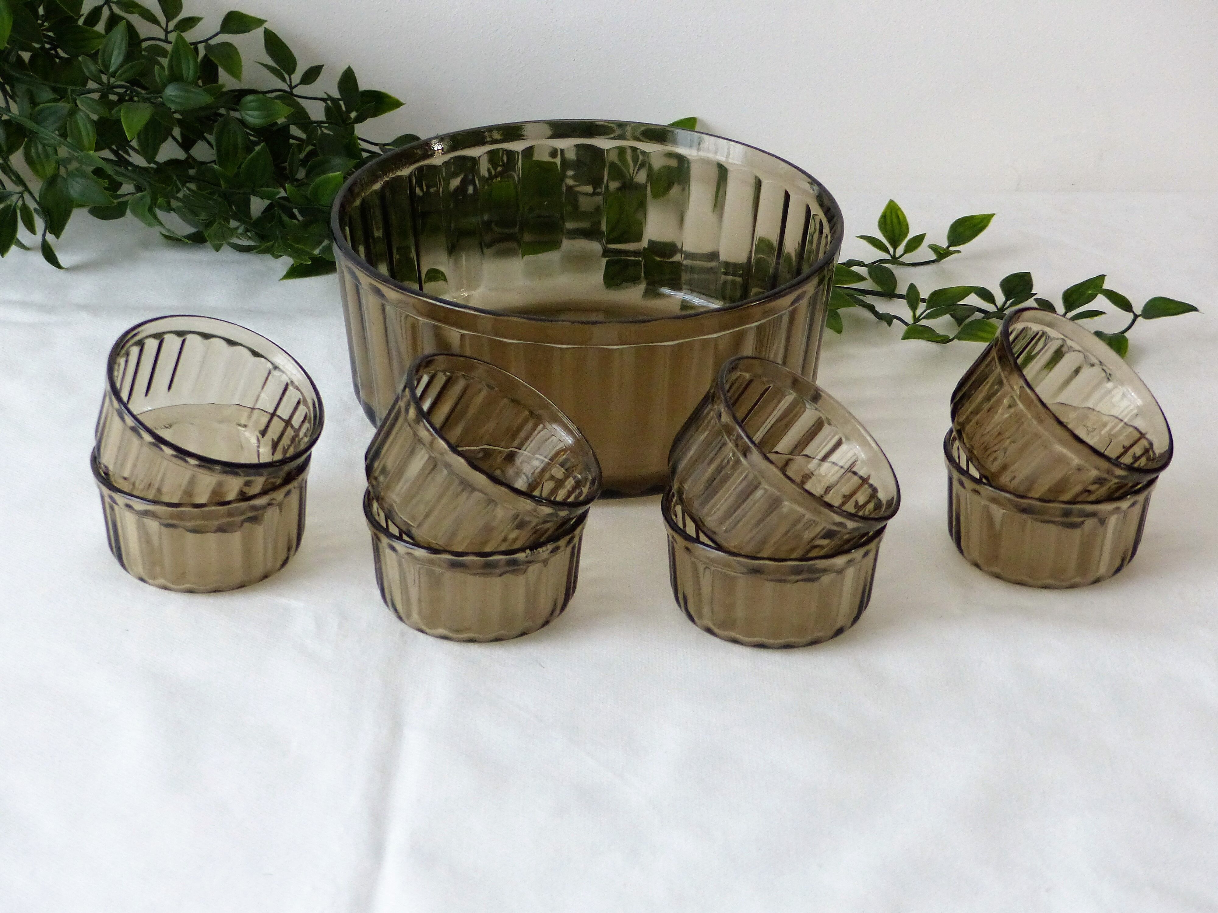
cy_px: 456
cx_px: 609
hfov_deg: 26.7
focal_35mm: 73
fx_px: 2569
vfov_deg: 20.2
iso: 400
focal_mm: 12.5
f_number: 2.8
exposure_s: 1/50
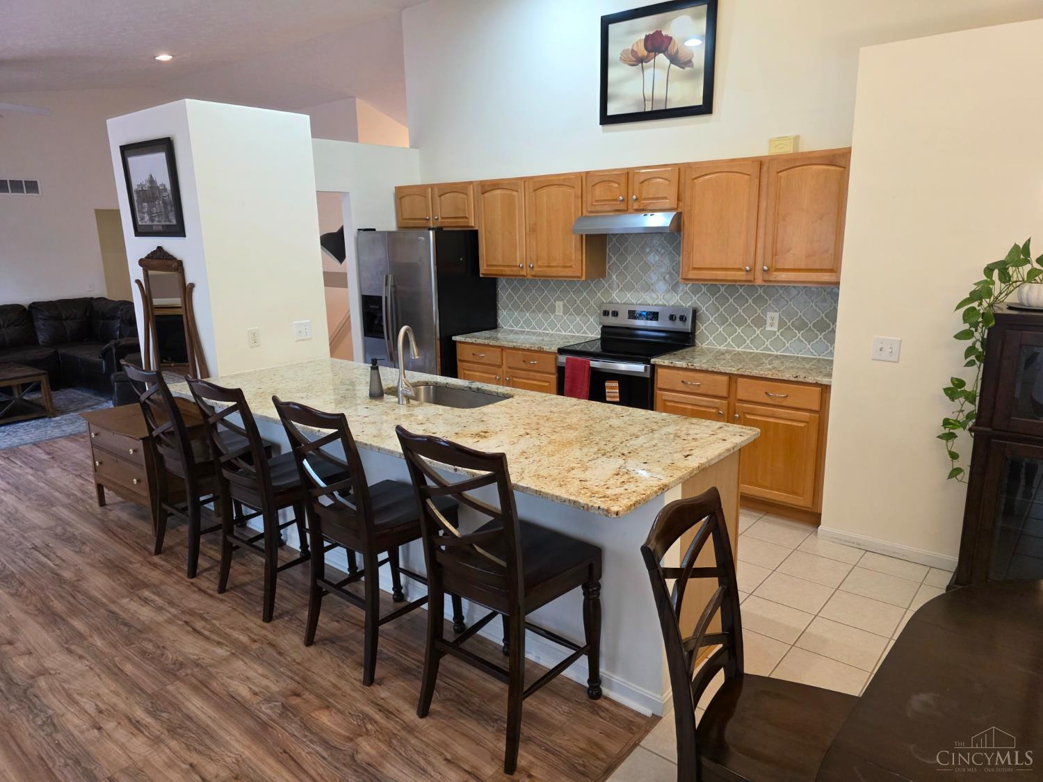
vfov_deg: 58.9
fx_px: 693
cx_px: 522
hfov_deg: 73.9
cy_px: 391
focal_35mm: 23
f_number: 1.7
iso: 500
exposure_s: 1/120
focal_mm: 6.3
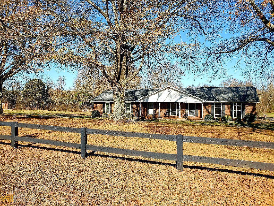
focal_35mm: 26
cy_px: 103
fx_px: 206
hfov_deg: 67.3
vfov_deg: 53.1
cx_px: 137
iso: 50
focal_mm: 4.3
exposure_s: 1/1429
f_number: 2.4
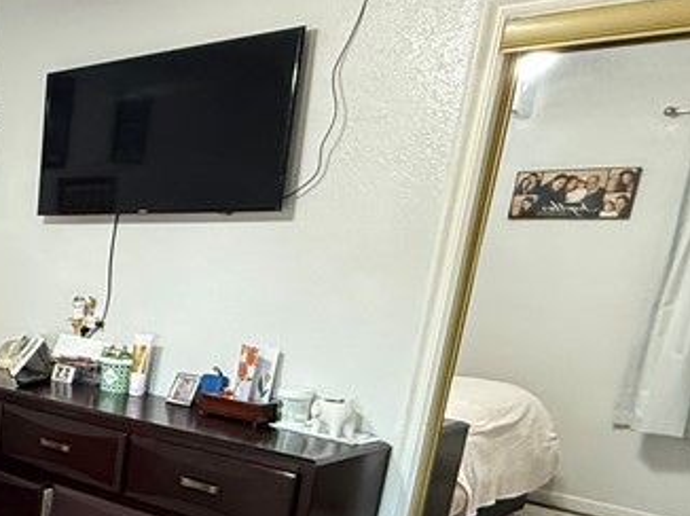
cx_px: -233
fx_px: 876
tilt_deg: -14.6
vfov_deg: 31.7
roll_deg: -0.9
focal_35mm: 44
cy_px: 436
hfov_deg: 31.6
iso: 640
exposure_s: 1/60
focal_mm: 2.22
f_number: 2.2
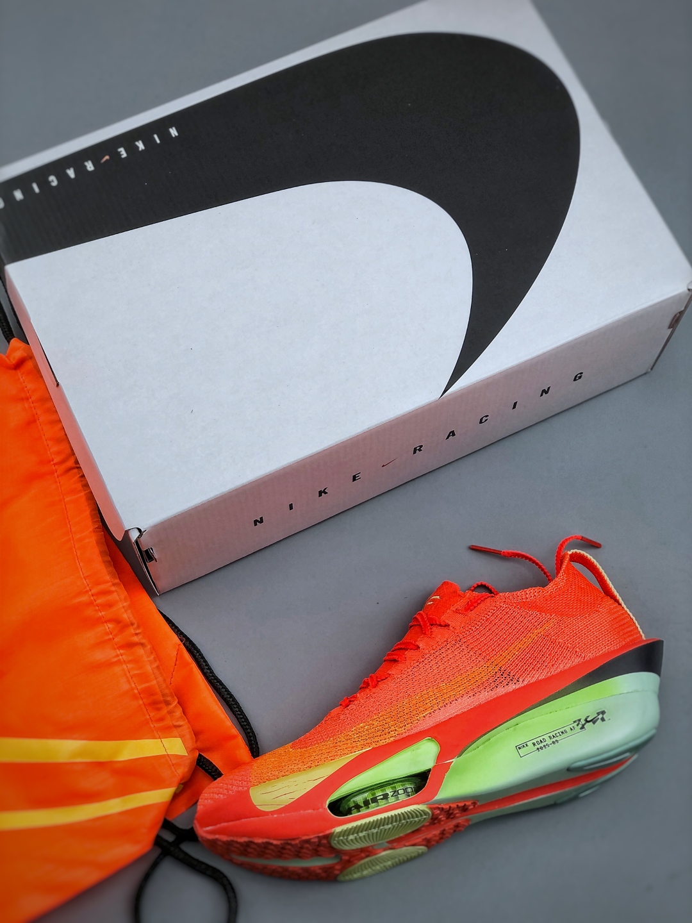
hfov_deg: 25.7
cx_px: 346
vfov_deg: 33.8
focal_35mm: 57
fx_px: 1519
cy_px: 462
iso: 32
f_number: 2.8
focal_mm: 6.6
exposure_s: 1/100
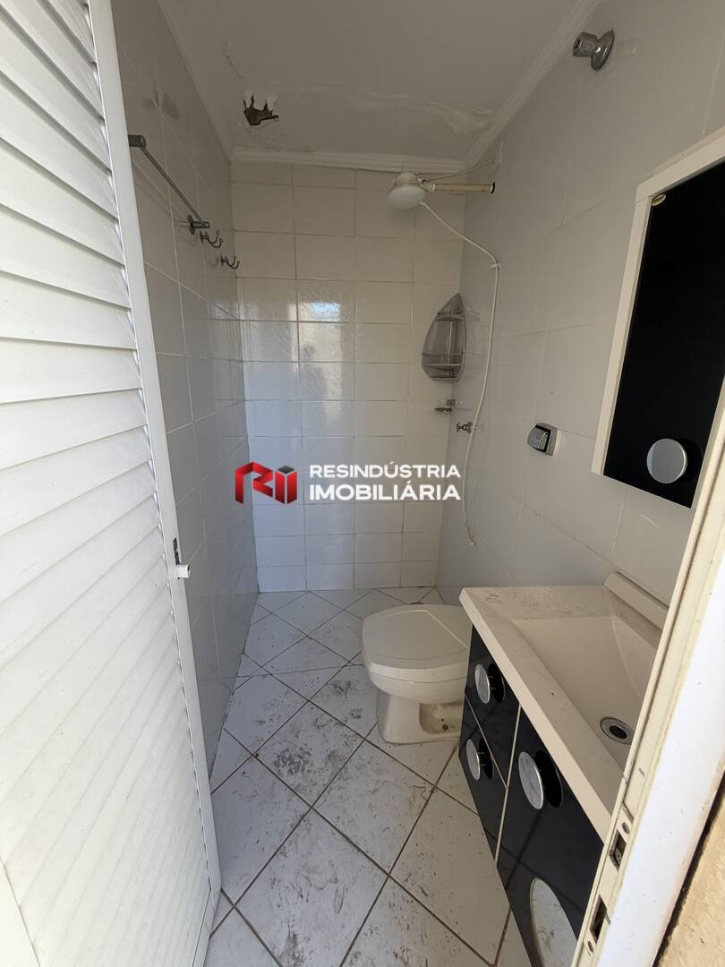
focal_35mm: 14
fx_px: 391
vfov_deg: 102.1
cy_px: 484
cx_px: 362
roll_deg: -0.3
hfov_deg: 85.7
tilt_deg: -14.9
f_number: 2.2
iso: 80
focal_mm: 2.22
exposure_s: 1/121
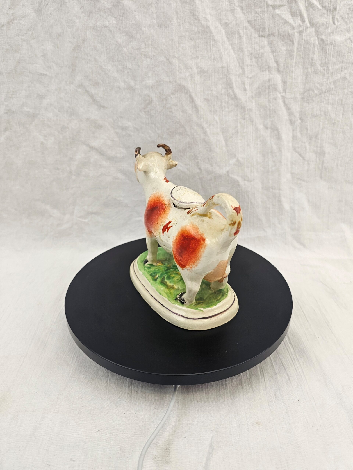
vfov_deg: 73.9
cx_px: 176
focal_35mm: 23
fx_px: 313
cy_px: 235
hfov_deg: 58.9
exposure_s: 1/100
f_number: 1.7
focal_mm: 6.3
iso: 40
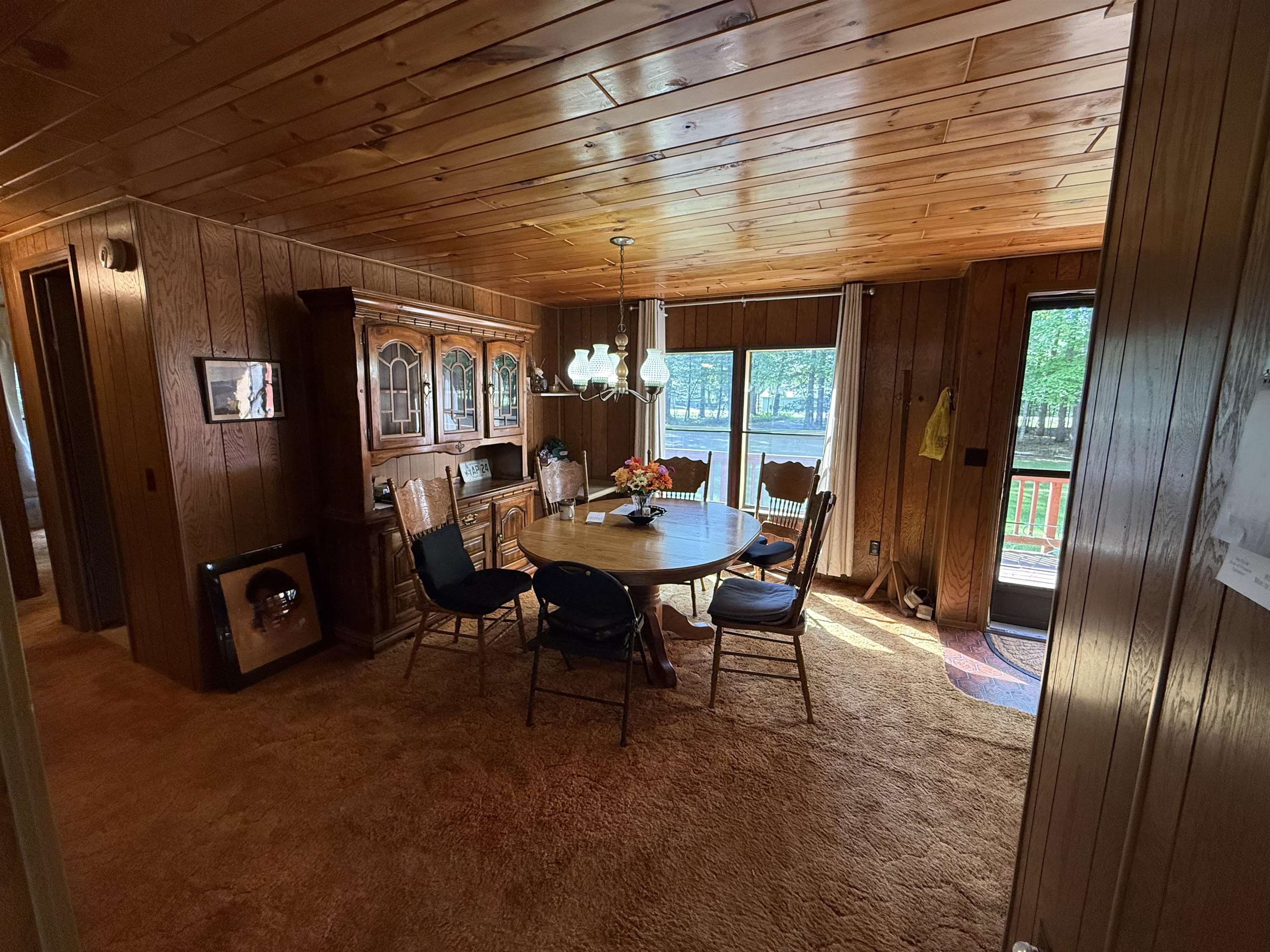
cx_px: 635
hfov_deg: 102.1
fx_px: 514
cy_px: 476
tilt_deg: -9.6
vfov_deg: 85.7
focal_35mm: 14
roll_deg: -0.7
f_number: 2.2
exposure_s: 1/120
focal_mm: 2.22
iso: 320
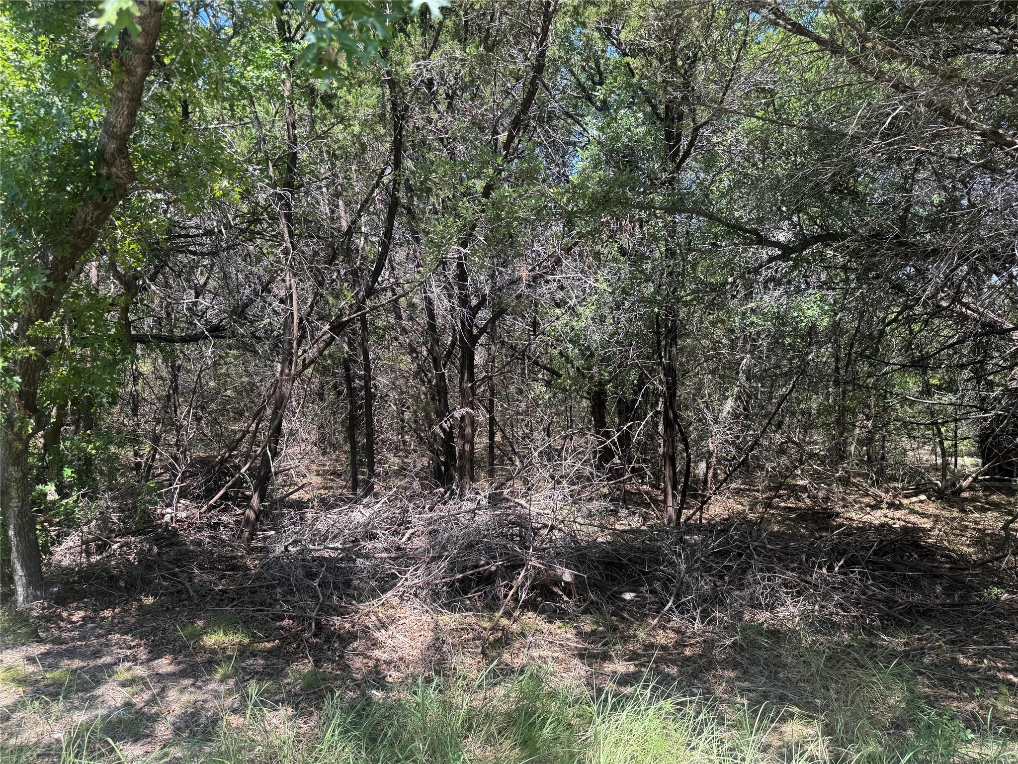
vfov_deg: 56.8
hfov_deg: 71.6
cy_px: 382
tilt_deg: -5.1
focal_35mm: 24
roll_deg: -1.7
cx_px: 509
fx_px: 706
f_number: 1.78
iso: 80
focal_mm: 6.76
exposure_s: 1/633
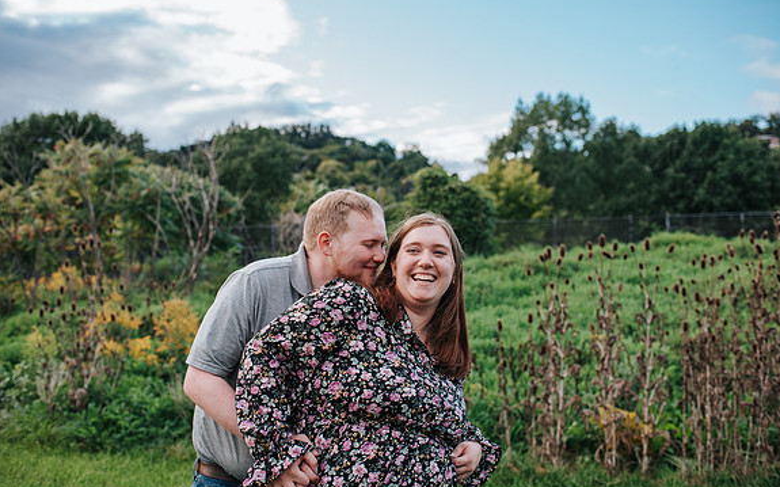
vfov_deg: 35.3
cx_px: 392
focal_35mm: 36
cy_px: 234
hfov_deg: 54.0
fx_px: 765
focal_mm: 35
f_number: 3.2
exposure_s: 1/1250
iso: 720
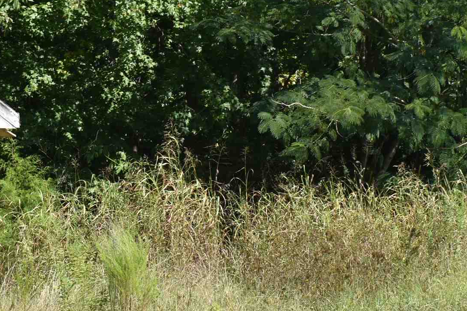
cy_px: 153
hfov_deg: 19.2
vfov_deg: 12.9
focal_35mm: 106
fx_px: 1380
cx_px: 178
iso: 100
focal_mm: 25
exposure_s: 1/200
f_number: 7.1
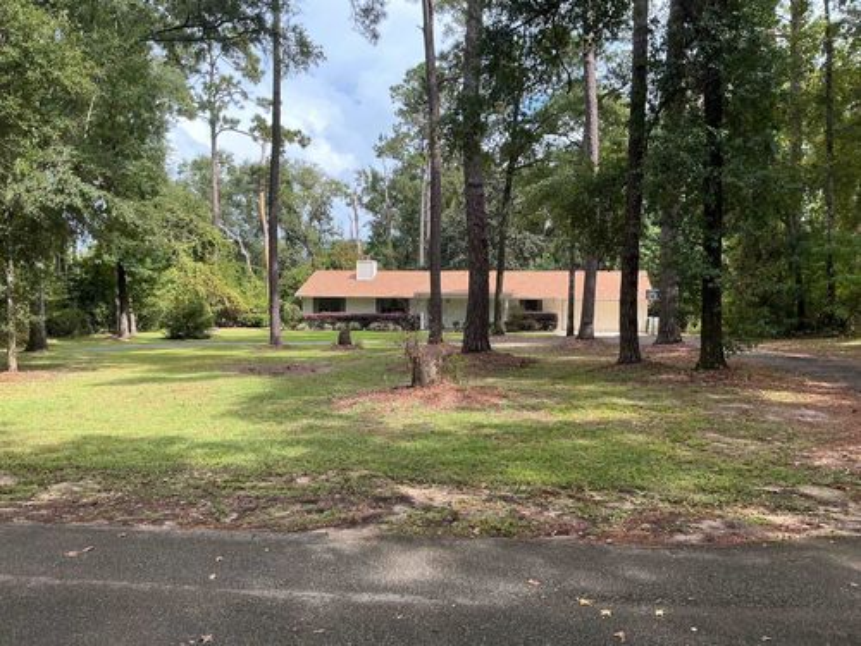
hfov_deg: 61.7
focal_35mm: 29
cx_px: 430
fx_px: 721
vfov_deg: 48.2
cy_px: 323
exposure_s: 1/450
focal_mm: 3
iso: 25
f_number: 1.8
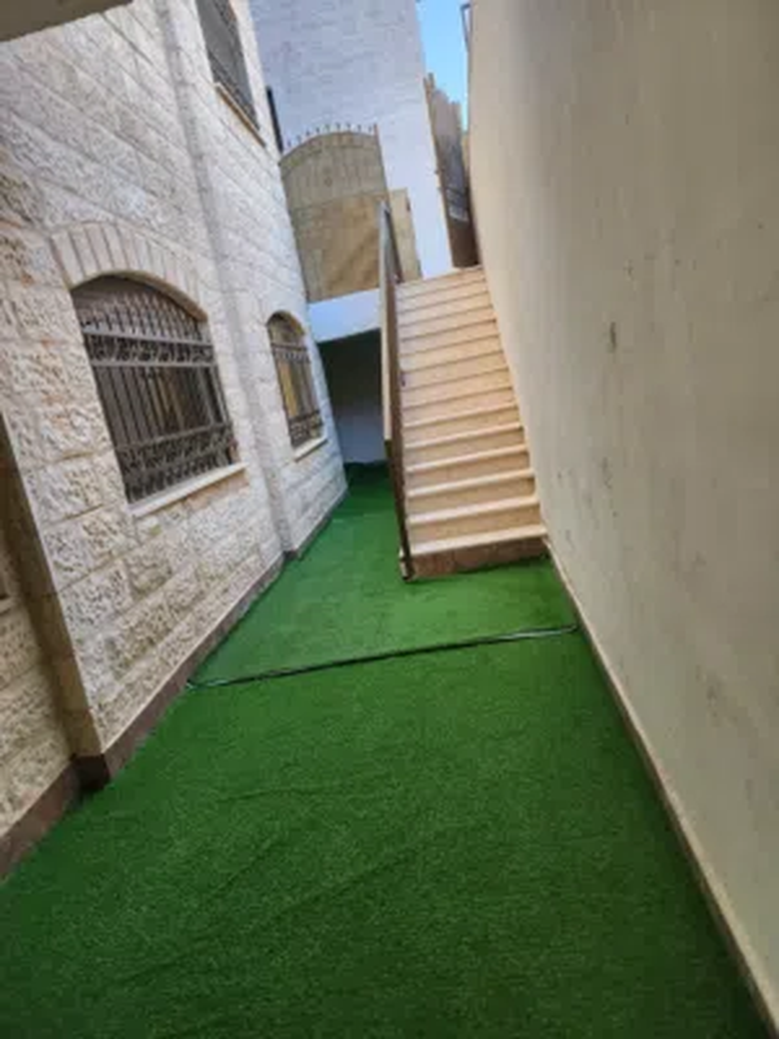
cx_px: 390
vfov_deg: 73.9
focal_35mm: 23
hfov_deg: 58.9
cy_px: 520
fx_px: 690
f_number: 1.8
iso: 125
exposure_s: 1/180
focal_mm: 6.4
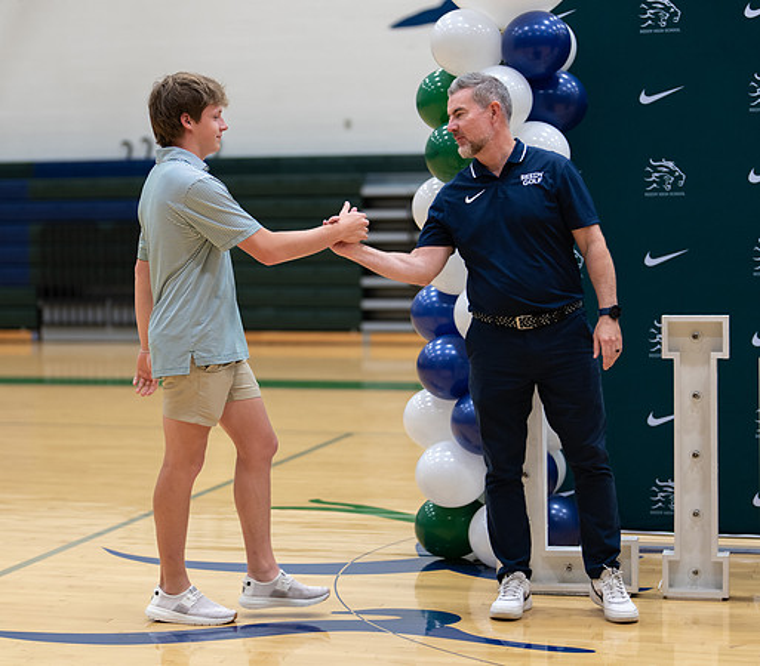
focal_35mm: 80
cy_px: 326
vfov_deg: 20.3
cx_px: 330
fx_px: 1862
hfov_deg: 23.1
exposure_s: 1/320
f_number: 1.2
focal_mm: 50
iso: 400
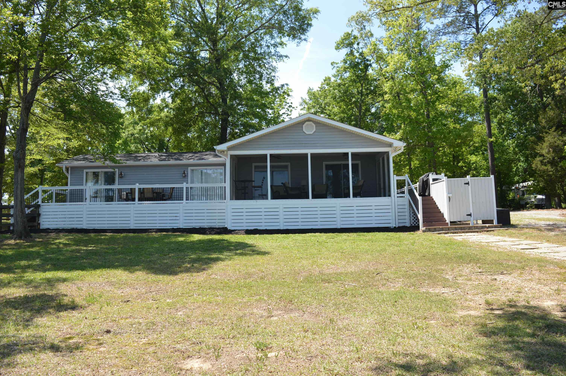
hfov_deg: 67.4
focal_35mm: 27
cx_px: 283
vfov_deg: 47.8
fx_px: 424
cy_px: 188
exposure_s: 1/200
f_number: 7.1
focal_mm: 18
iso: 100
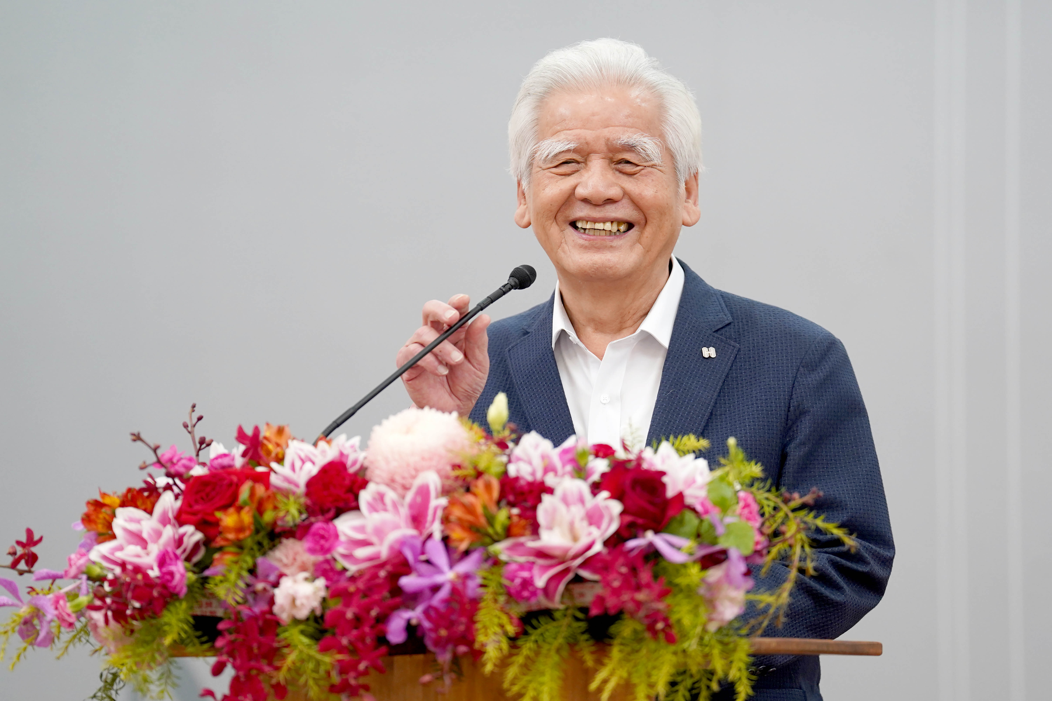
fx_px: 5844
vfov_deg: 6.9
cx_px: 526
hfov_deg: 10.3
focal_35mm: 200
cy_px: 350
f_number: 2.8
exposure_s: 1/200
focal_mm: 200
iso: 1600
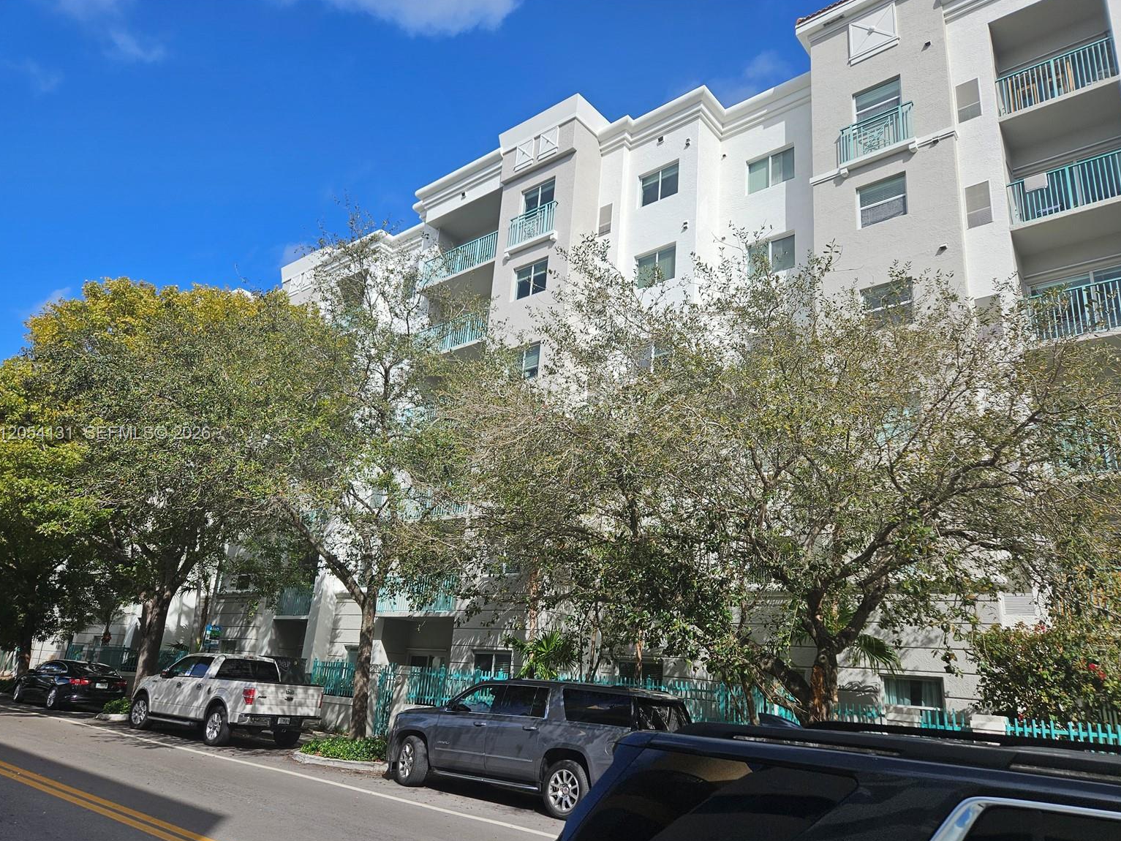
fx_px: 777
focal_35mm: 24
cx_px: 568
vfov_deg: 56.8
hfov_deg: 71.6
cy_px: 434
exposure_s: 1/2246
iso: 25
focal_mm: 5.4
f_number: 1.8
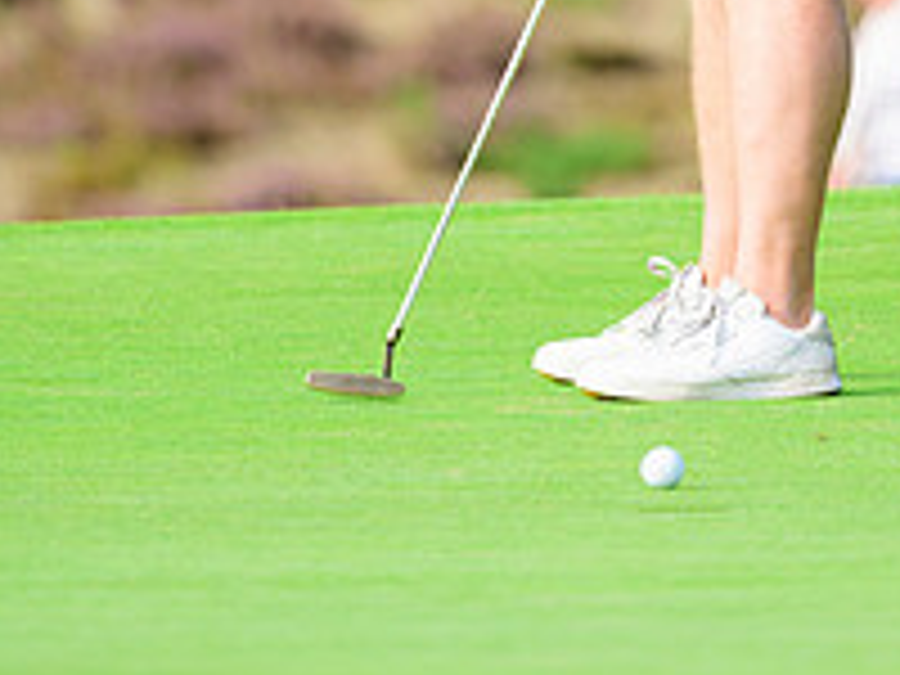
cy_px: -320
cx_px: 594
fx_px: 22516
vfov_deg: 1.7
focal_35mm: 866
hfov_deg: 2.3
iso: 800
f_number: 5.6
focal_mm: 400
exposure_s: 1/1600
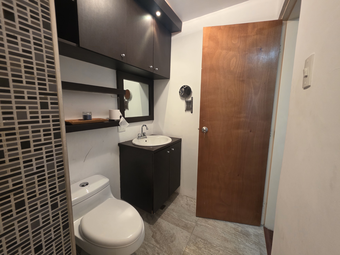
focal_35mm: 13
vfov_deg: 89.9
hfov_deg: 106.2
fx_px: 128
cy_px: 128
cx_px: 170
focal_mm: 2.2
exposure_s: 1/60
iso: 320
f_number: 1.9
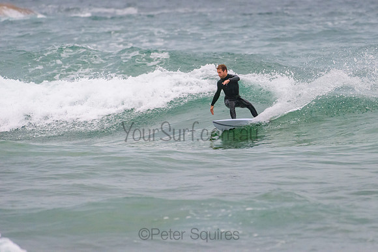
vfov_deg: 2.2
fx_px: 6439
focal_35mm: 613
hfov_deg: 3.4
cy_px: 97
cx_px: 232
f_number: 5.6
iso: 1800
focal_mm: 500
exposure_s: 1/1250
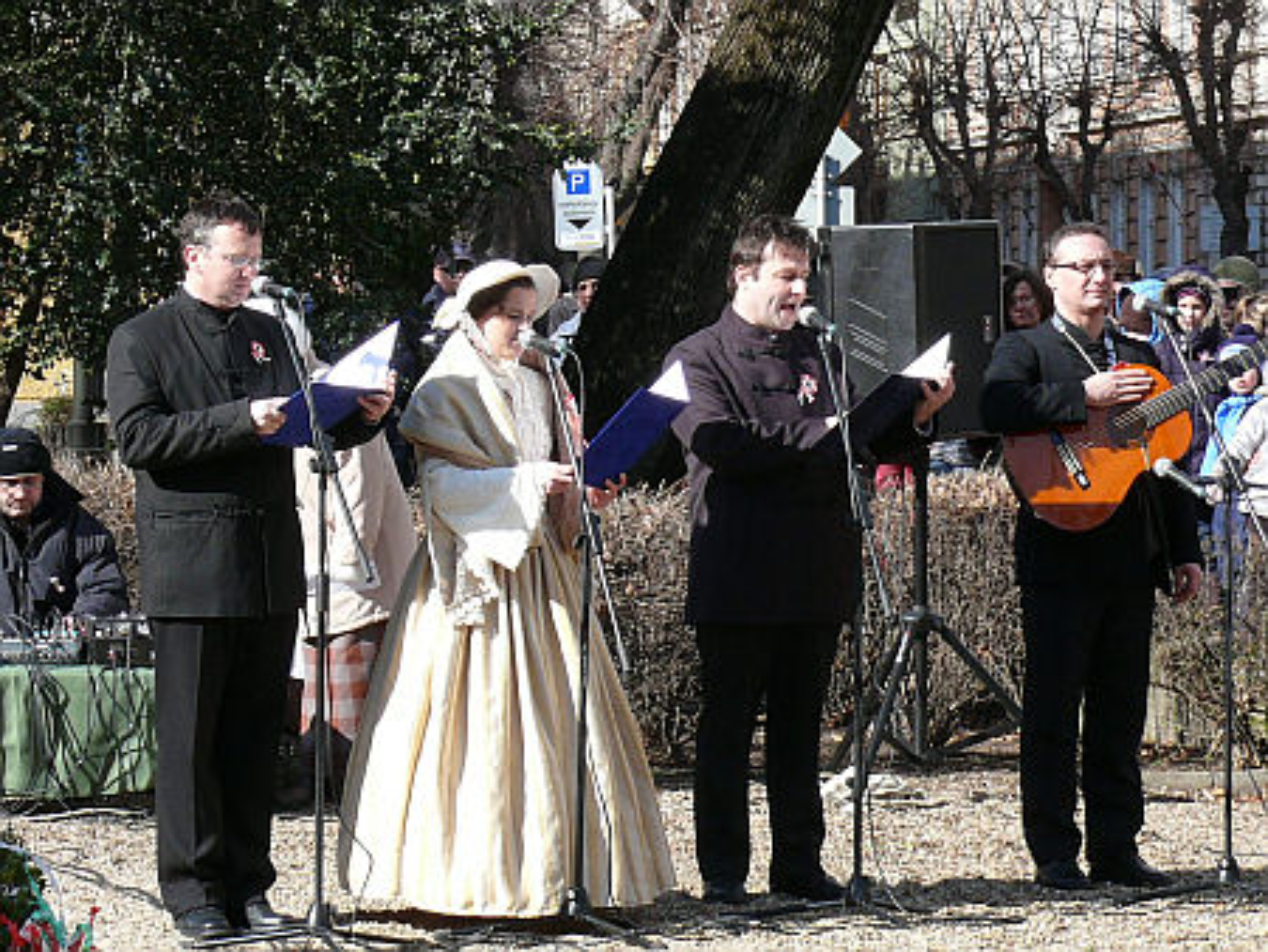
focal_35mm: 176
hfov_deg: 11.2
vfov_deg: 8.4
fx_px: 6450
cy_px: 476
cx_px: 634
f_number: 5.6
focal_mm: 20.9
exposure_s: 1/250
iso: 100
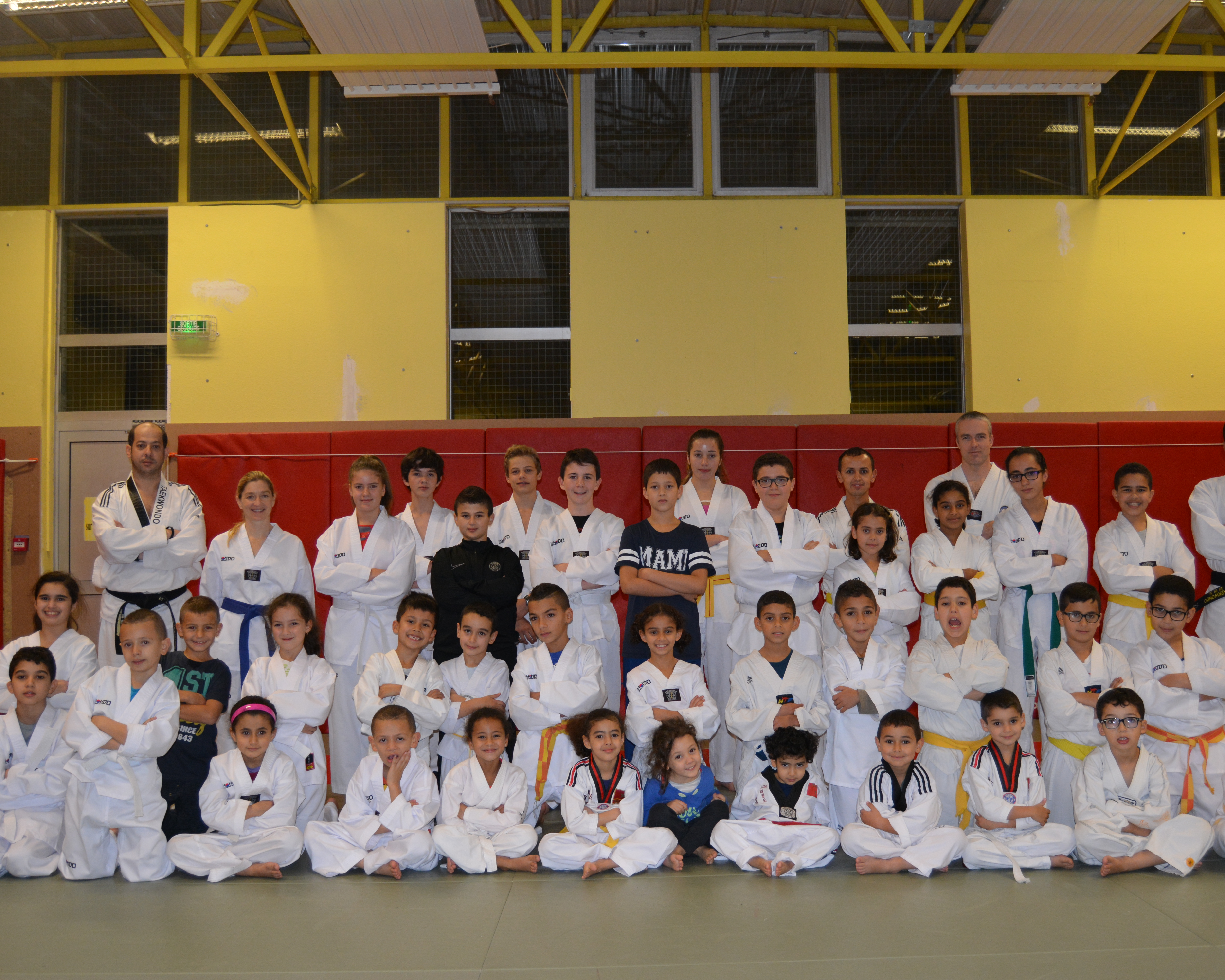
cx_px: 655
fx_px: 1233
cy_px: 490
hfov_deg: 52.8
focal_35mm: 34
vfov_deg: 43.4
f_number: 3.5
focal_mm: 20
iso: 900
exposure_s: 1/60
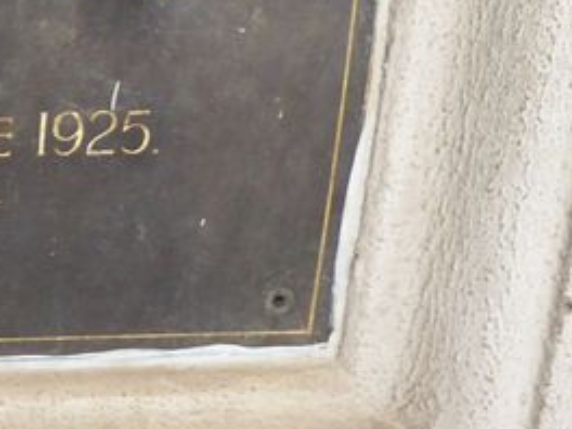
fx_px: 1950
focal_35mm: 118
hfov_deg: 15.6
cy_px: 106
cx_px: -240
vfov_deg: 12.5
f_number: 3.7
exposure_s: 1/60
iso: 80
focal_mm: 6.7
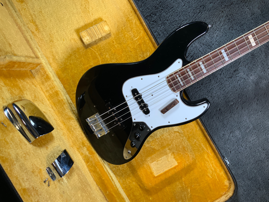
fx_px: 225
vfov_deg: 48.2
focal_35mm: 29
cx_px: 134
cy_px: 101
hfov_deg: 61.7
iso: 20
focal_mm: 3
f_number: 1.8
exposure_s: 1/156
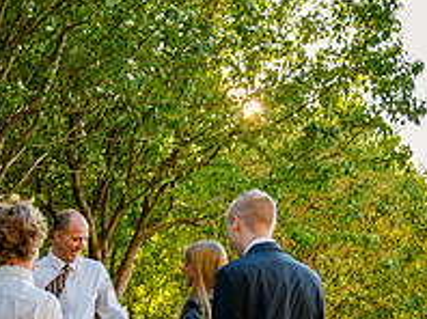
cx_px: 37
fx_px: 1331
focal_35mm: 108
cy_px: 354
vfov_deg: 13.4
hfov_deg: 17.9
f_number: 4
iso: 320
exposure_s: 1/100
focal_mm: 31
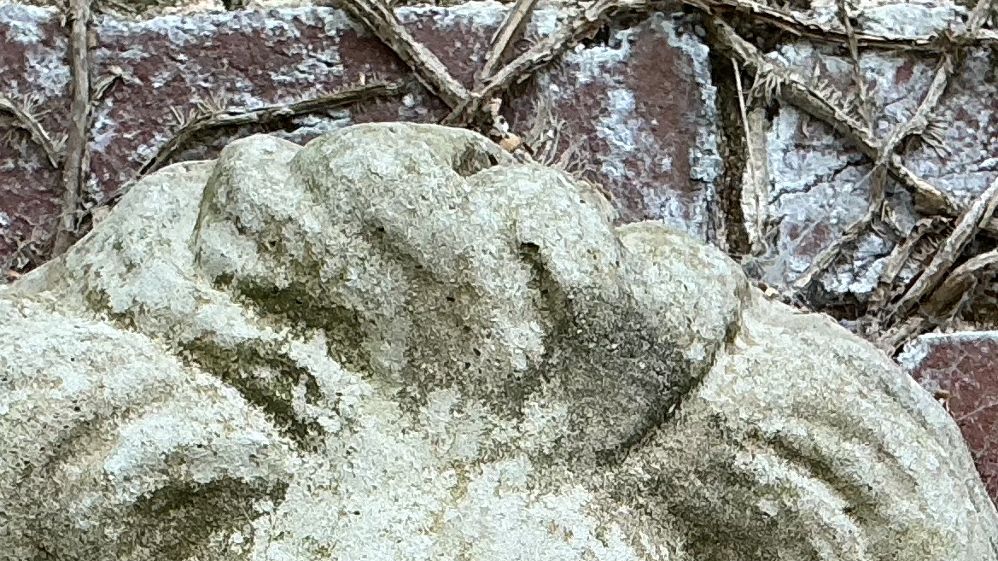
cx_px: 657
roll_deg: -1.4
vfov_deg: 10.5
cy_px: 977
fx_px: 2884
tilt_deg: +7.3
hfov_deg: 19.6
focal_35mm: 109
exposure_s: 1/127
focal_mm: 3
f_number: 1.8
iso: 16
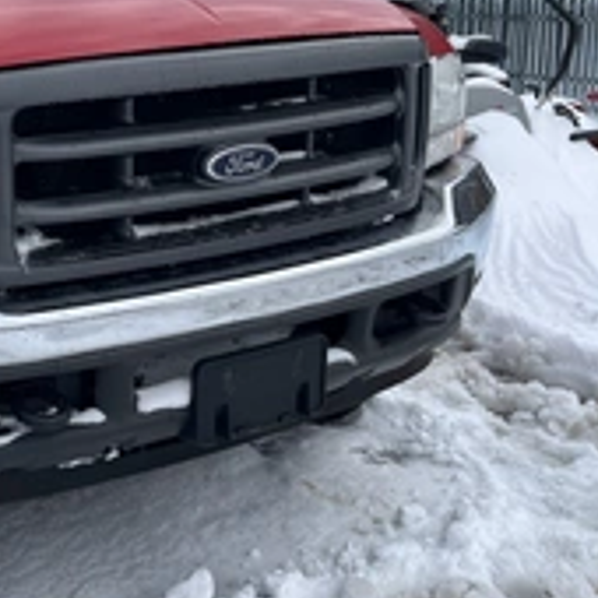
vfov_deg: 31.2
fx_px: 1055
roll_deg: +0.2
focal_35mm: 54
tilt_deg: -11.6
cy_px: 165
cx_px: 11
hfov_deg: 29.7
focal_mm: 5.1
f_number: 1.6
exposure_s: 1/2024
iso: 50
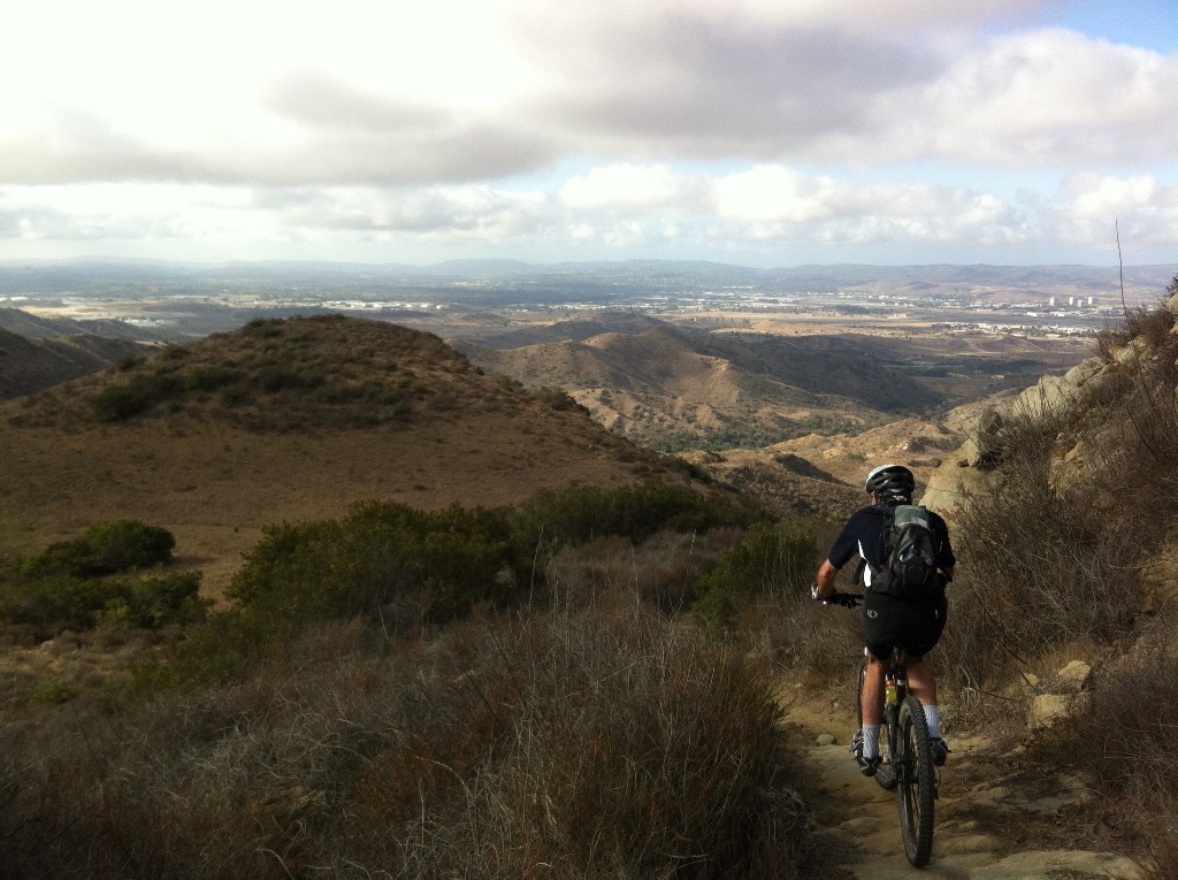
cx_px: 589
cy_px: 440
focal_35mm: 35
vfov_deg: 40.6
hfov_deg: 52.7
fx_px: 1189
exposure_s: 1/794
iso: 80
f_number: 2.8
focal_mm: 3.85
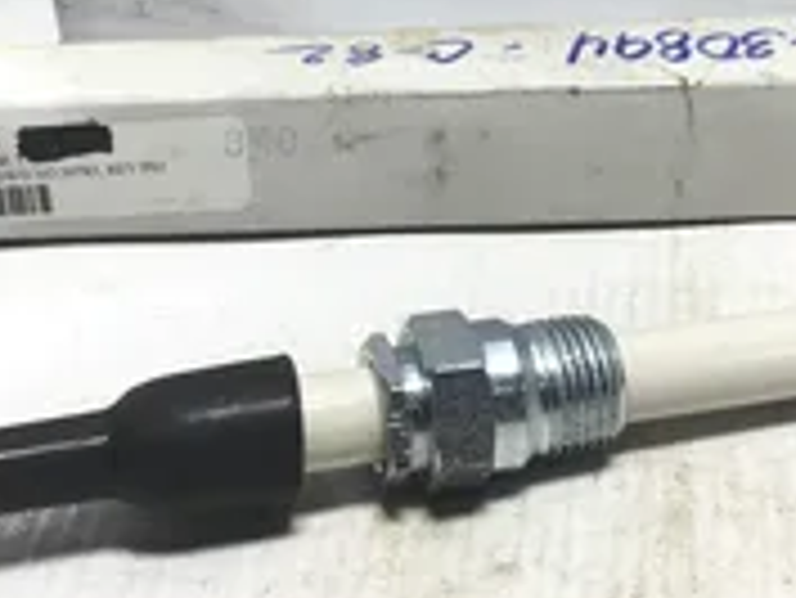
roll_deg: -2.2
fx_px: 1611
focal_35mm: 70
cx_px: 531
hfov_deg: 27.6
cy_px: 117
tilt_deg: -28.6
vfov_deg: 20.8
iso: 25
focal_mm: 3.3
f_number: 2.4
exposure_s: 1/120
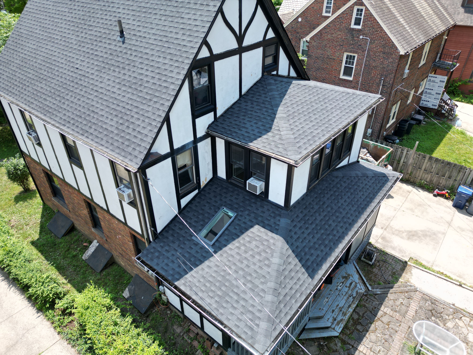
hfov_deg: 71.6
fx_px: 328
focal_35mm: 24
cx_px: 236
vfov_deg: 56.8
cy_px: 178
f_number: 1.7
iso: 110
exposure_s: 1/1000
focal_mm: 6.72
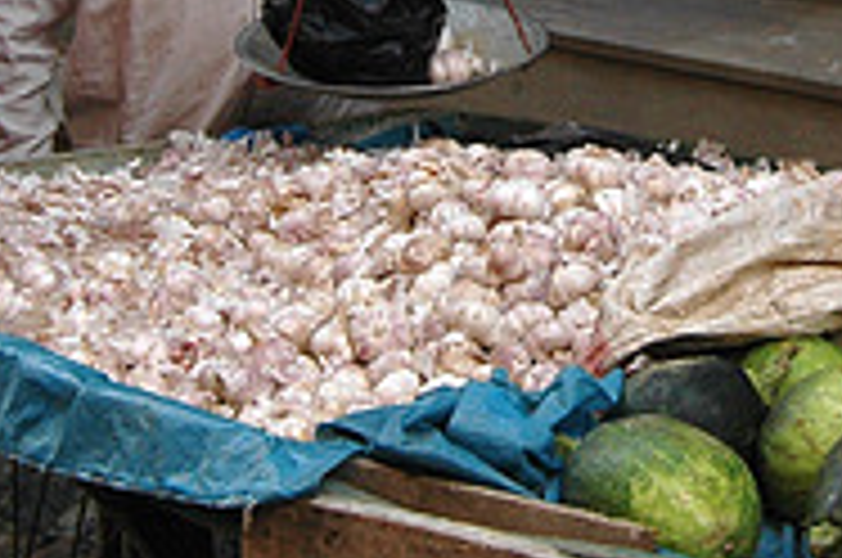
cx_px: 644
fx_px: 3152
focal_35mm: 135
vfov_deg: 10.0
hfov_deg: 15.1
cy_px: -119
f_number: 4.5
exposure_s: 1/160
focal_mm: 24
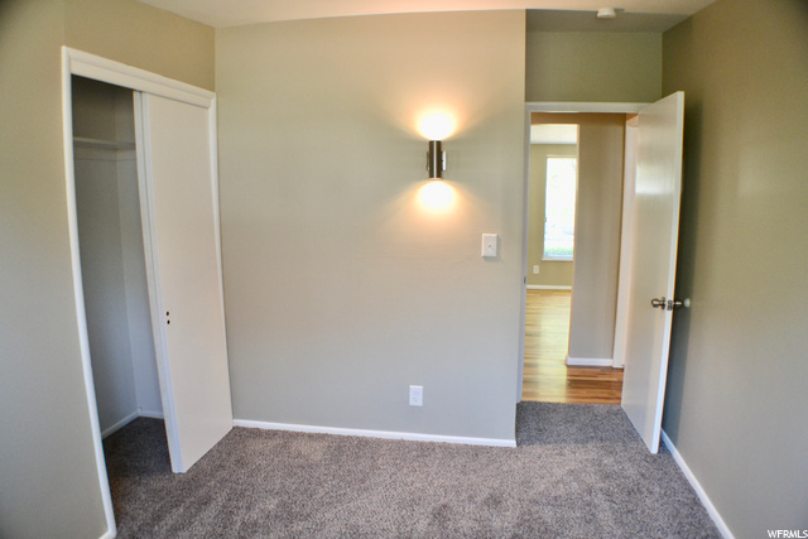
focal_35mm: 30
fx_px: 673
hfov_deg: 61.9
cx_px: 404
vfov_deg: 43.6
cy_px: 270
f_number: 3.8
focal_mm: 20
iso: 640
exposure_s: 1/60
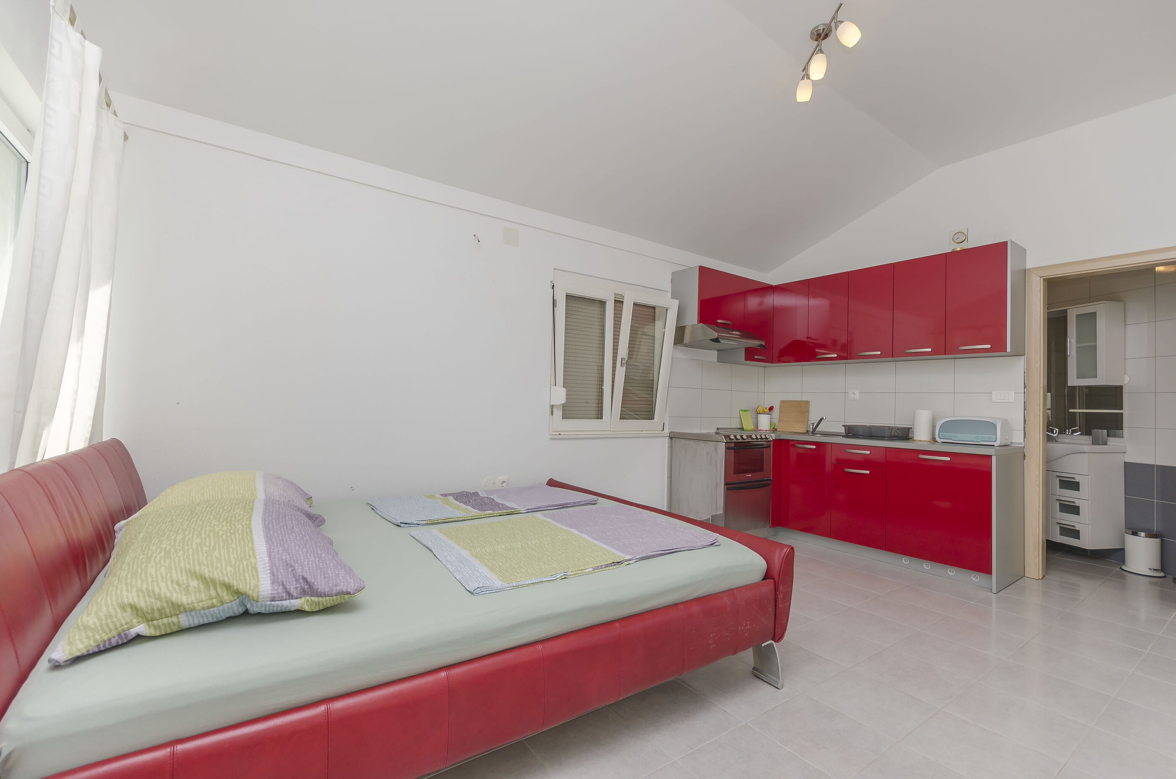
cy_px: 390
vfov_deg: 77.1
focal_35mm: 15
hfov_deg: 100.5
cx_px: 588
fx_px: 489
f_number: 9
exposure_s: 1/100
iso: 100
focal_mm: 10
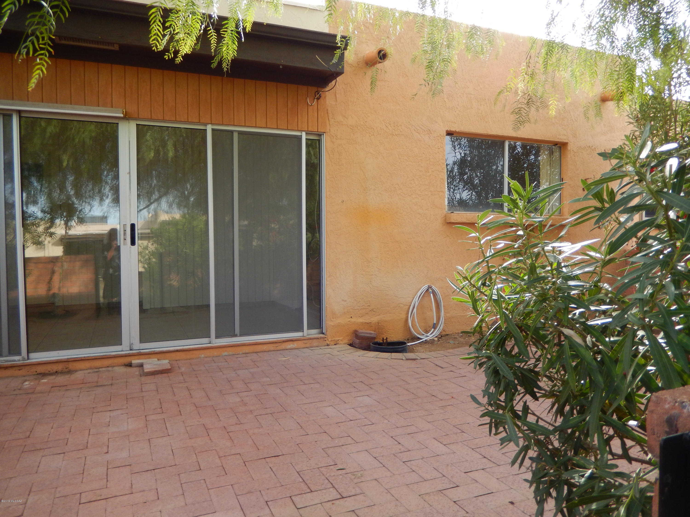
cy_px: 258
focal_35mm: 25
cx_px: 345
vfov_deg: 54.9
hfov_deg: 69.4
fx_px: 498
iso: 125
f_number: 3.4
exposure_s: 1/200
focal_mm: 4.5
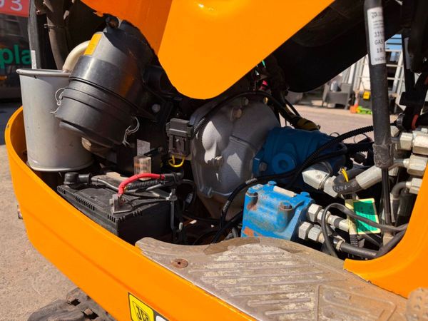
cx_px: 214
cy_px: 160
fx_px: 297
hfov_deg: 71.6
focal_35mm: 24
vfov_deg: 56.8
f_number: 1.78
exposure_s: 1/3759
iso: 80
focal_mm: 6.76
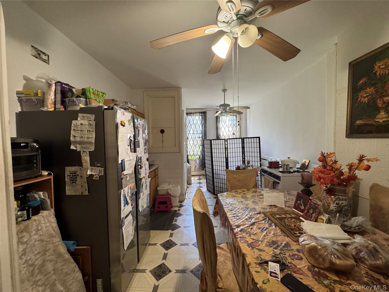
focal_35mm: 14
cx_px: 194
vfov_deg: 85.7
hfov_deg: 102.1
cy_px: 146
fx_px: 157
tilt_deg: -1.0
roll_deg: +0.1
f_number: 2.2
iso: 250
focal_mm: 2.22
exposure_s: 1/60
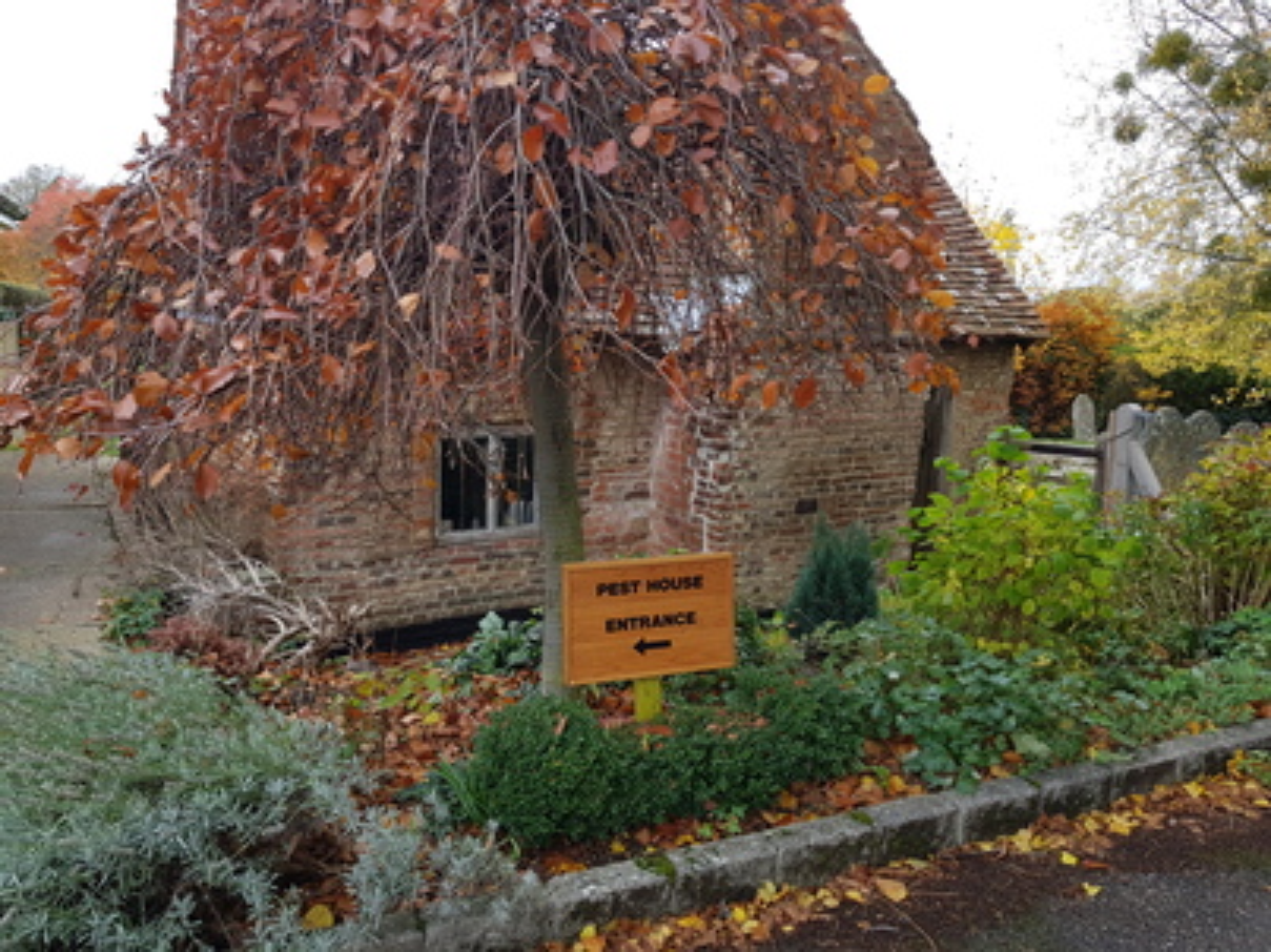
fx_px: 954
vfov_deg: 53.0
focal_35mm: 26
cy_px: 476
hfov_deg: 67.3
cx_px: 636
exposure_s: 1/104
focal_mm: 4.2
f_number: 1.7
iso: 40
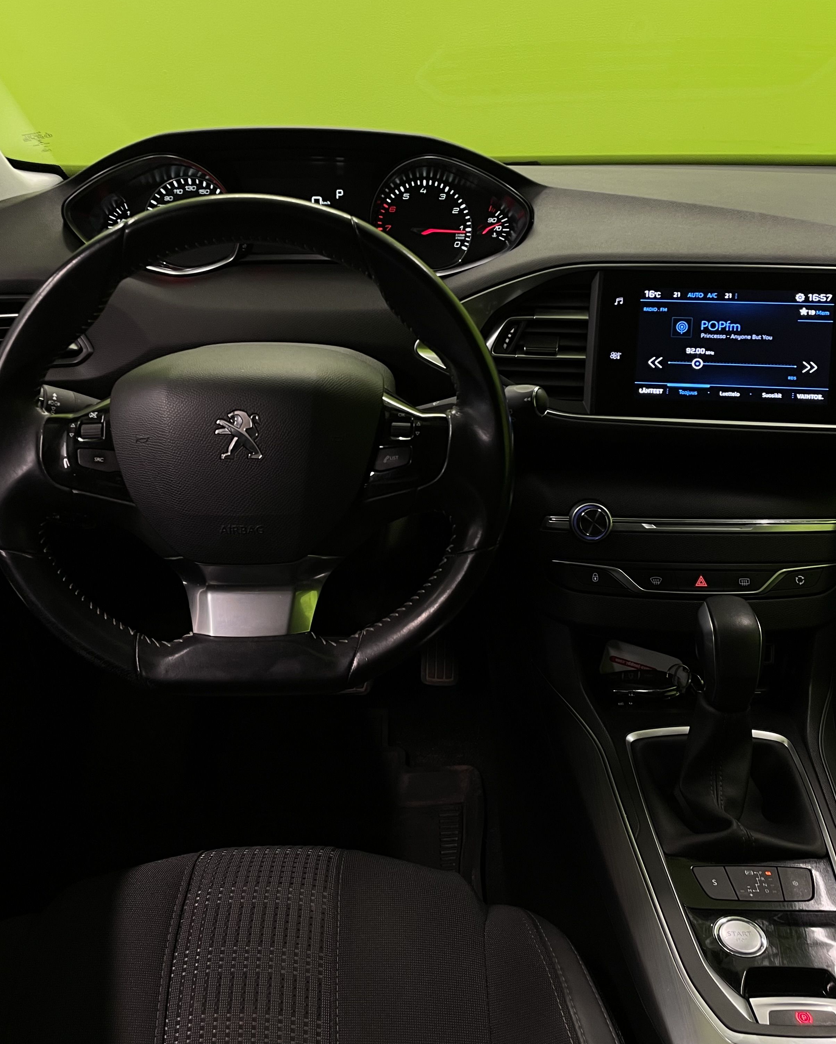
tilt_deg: -25.3
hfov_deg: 43.4
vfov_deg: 52.8
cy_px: 521
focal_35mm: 34
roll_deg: +0.5
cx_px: 428
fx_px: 1052
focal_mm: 4.2
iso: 64
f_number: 1.6
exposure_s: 1/50
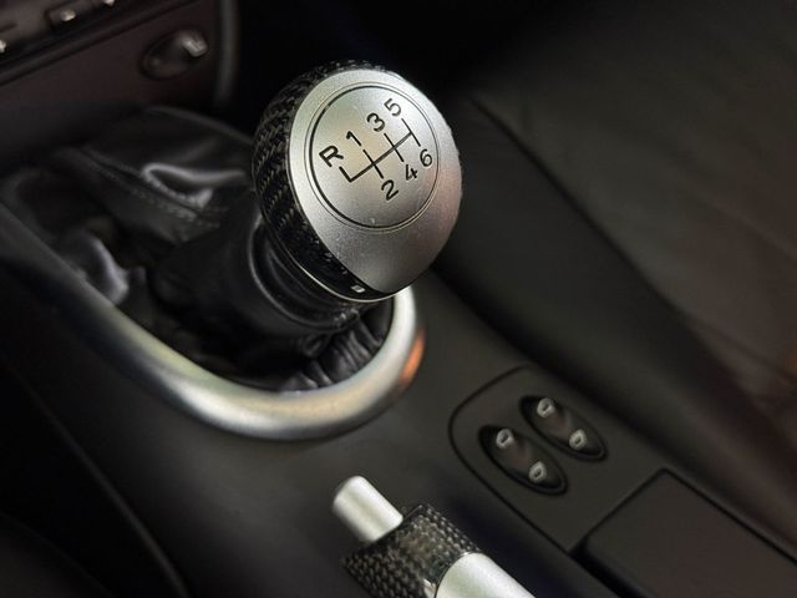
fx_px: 1105
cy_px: 299
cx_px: 398
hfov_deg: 39.7
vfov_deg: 30.3
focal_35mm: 48
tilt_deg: -46.1
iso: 200
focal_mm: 6.76
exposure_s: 1/40
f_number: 1.78
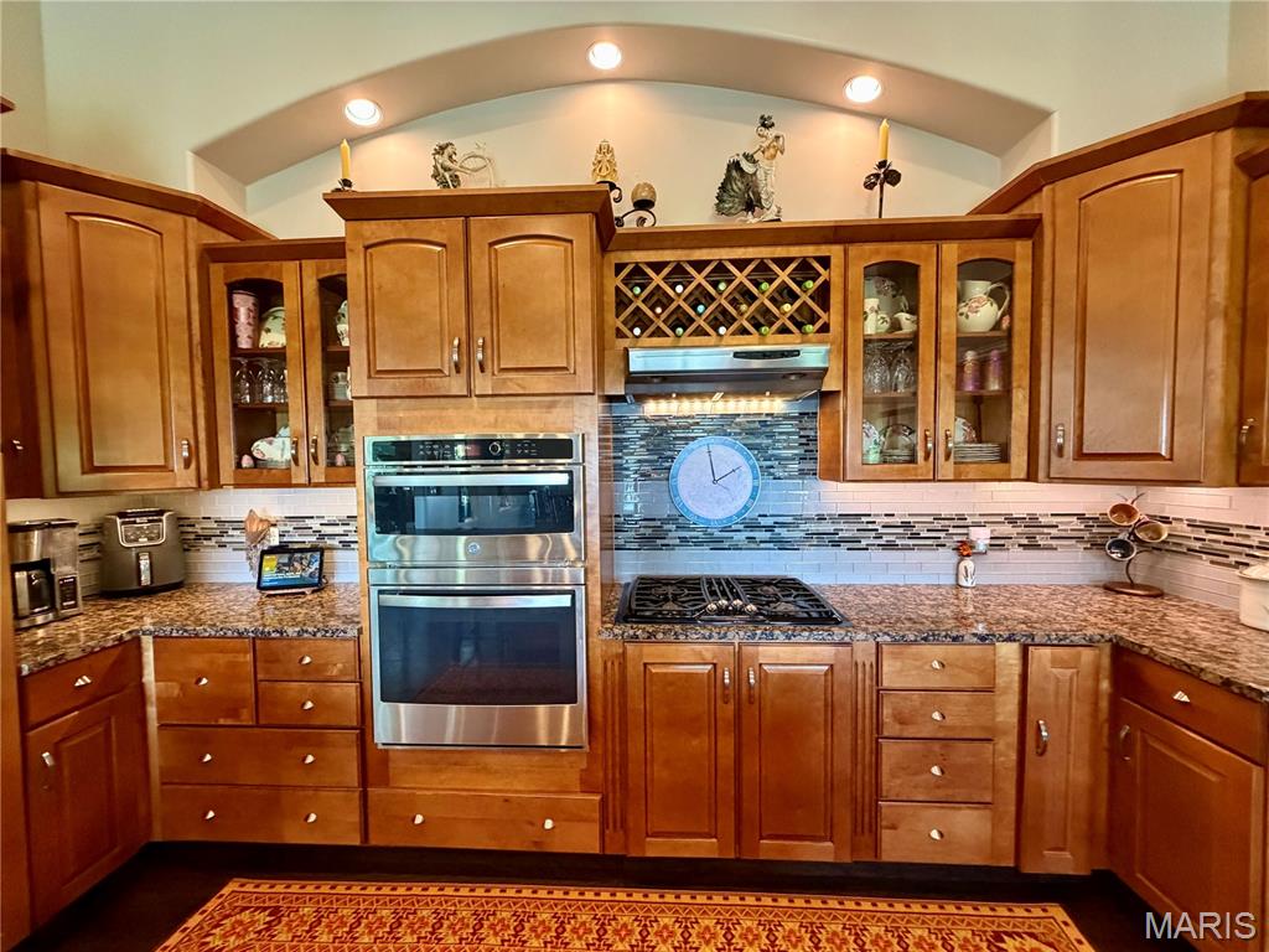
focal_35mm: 14
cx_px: 634
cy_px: 476
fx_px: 513
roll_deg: +1.0
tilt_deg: -1.5
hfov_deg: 102.1
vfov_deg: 85.7
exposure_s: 1/60
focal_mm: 2.22
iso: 640
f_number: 2.2
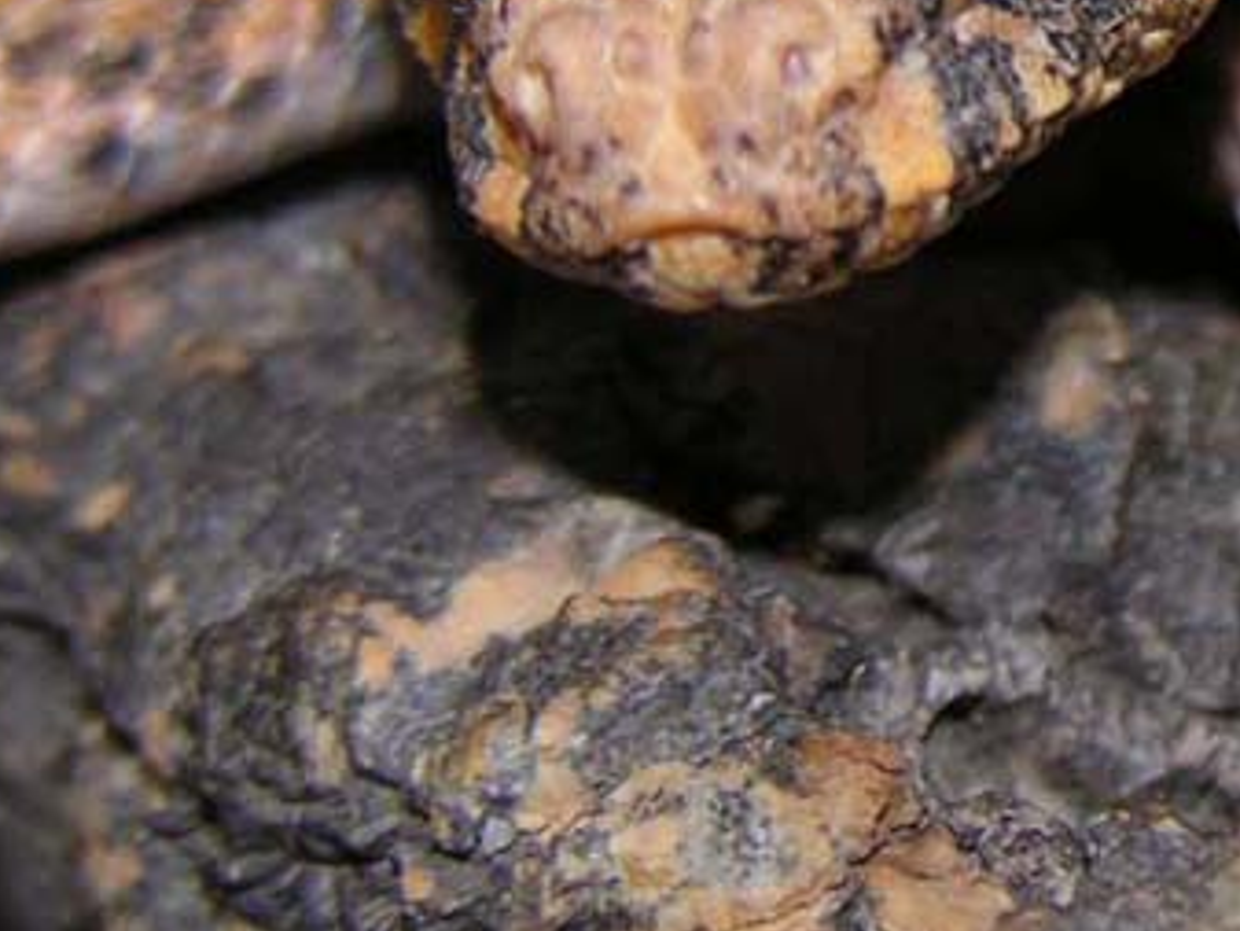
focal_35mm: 370
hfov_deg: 5.3
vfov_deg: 4.0
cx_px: 1630
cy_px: 11
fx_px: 13259
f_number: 3.7
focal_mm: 26.5
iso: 50
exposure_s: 1/60.1
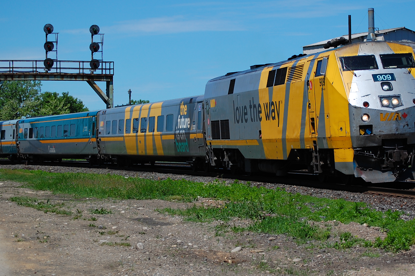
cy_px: 123
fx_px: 1263
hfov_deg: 18.6
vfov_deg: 12.5
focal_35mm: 110
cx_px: 236
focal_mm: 55
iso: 200
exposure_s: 1/1600
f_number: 5
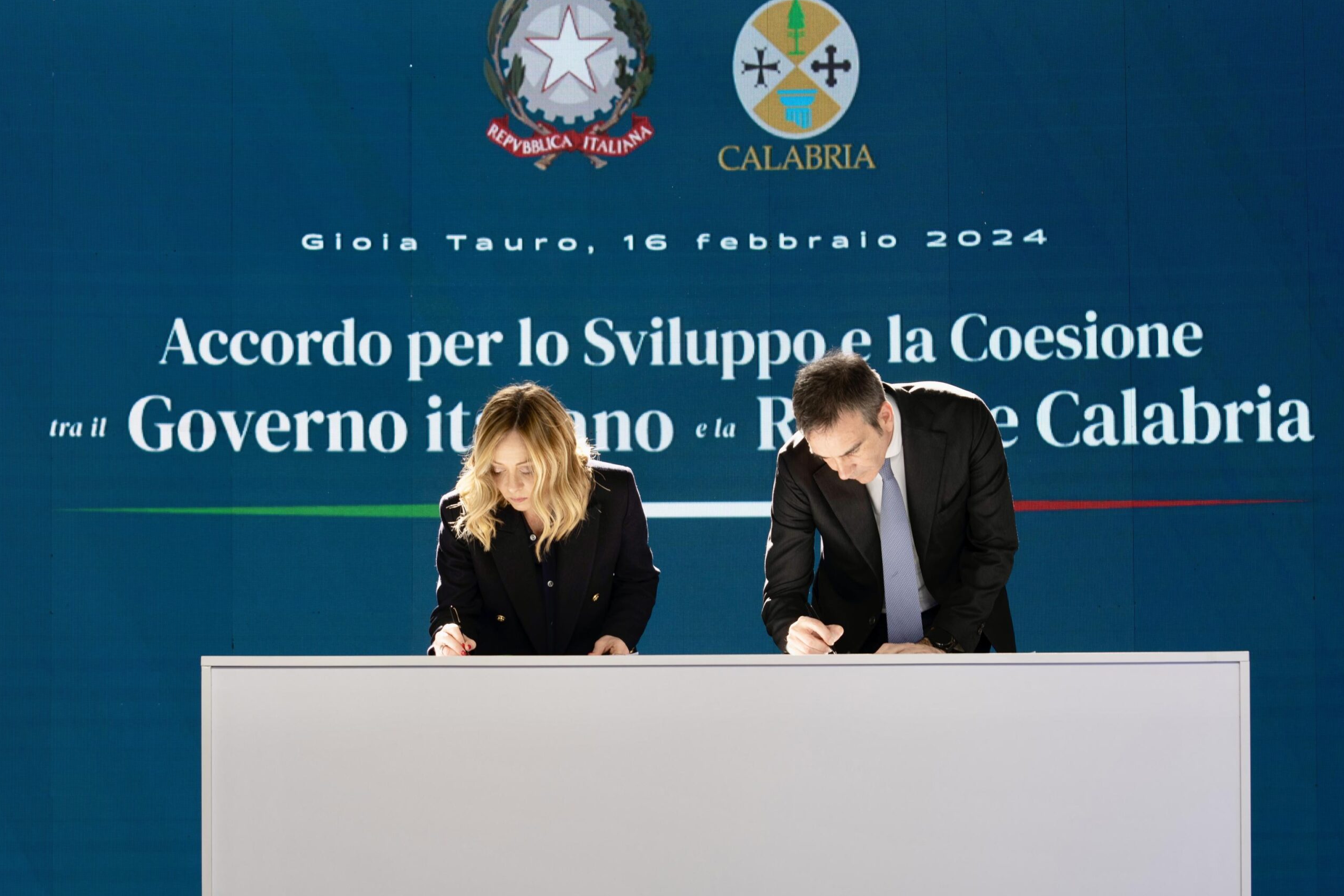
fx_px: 3957
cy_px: 450
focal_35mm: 106
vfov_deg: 12.9
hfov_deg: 19.3
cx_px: 668
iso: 100
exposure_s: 1/100
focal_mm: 70
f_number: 4
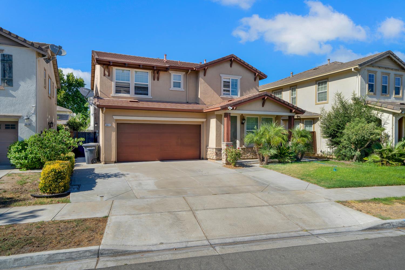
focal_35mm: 24
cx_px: 202
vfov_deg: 53.1
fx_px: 270
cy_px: 135
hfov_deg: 73.7
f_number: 10
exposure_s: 1/160
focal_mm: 24
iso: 100
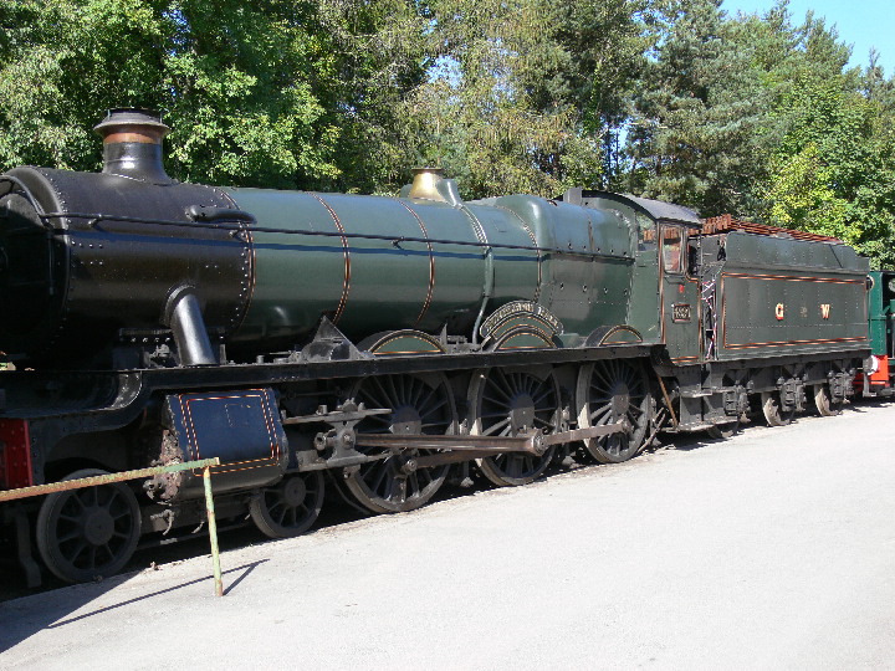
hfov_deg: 46.8
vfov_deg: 36.0
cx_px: 448
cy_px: 336
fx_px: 1034
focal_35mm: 40
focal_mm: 8.4
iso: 80
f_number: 3.2
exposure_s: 1/400
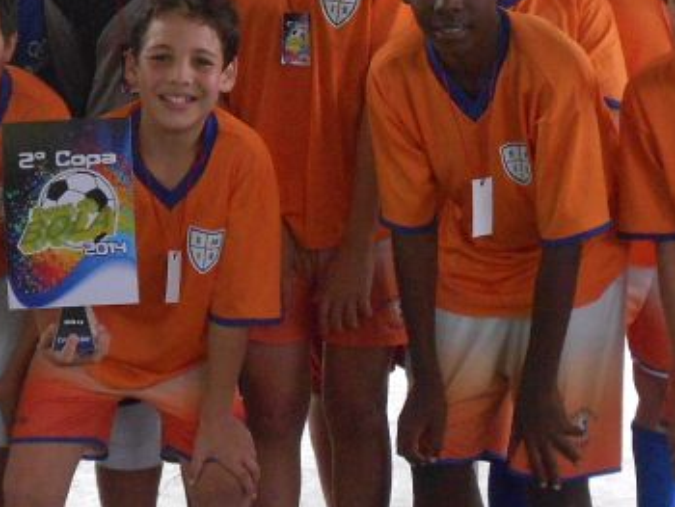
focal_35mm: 112
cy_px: 85
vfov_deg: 13.2
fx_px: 2185
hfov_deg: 17.5
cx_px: 280
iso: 500
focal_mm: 9
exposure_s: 1/125
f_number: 4.5
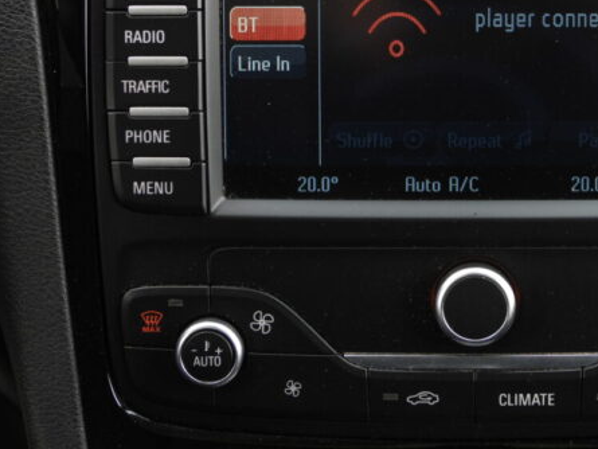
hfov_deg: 16.3
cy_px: 109
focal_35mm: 120
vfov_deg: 12.3
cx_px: 473
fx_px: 2074
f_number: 3.5
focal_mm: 13.5
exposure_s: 1/60
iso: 100
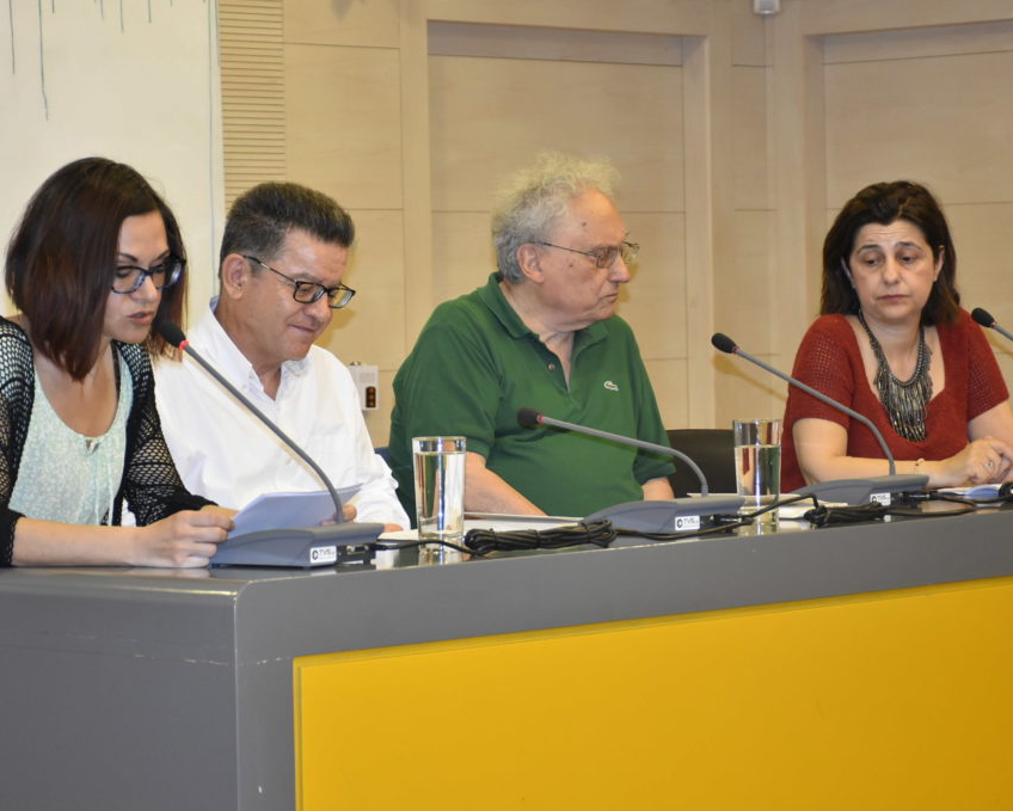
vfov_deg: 13.0
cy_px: 406
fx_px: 3569
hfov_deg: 16.2
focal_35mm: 119
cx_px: 505
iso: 1600
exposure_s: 1/80
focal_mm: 70
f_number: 5.6
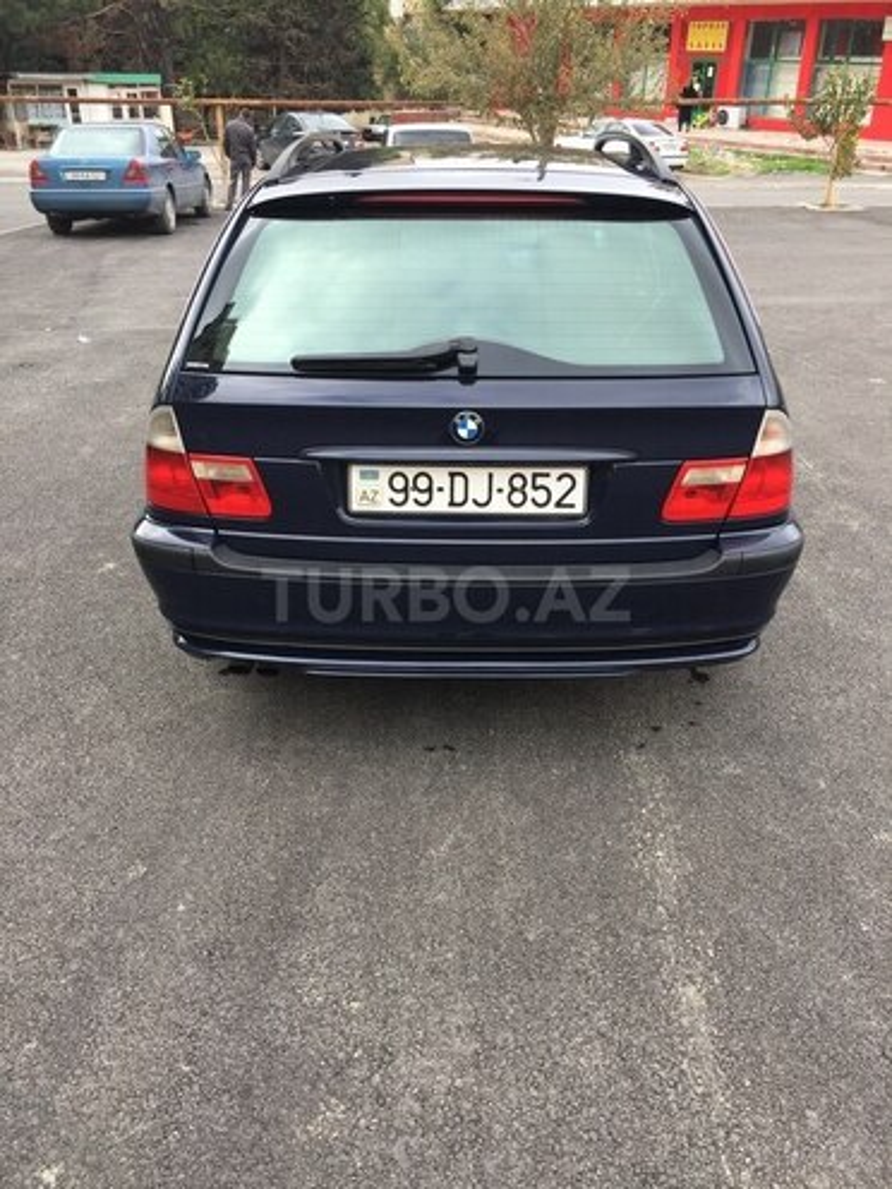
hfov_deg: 48.2
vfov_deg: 61.7
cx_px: 446
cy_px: 594
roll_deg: -0.9
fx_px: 996
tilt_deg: -27.5
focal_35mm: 29
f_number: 2.2
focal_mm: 4.15
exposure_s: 1/215
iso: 32
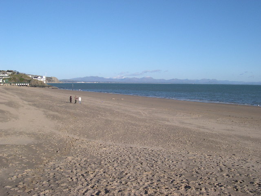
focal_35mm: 38
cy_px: 98
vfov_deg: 37.7
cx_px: 130
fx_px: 287
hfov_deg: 49.0
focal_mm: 8
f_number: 7.6
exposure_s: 1/212
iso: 100
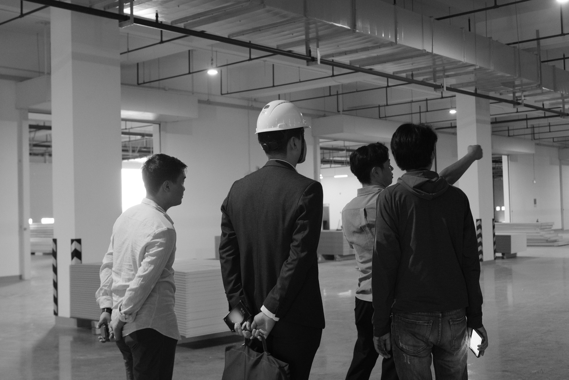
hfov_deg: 43.6
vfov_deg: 29.9
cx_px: 284
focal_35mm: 45
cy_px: 190
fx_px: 711
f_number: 3.6
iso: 3200
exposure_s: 1/125
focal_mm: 30
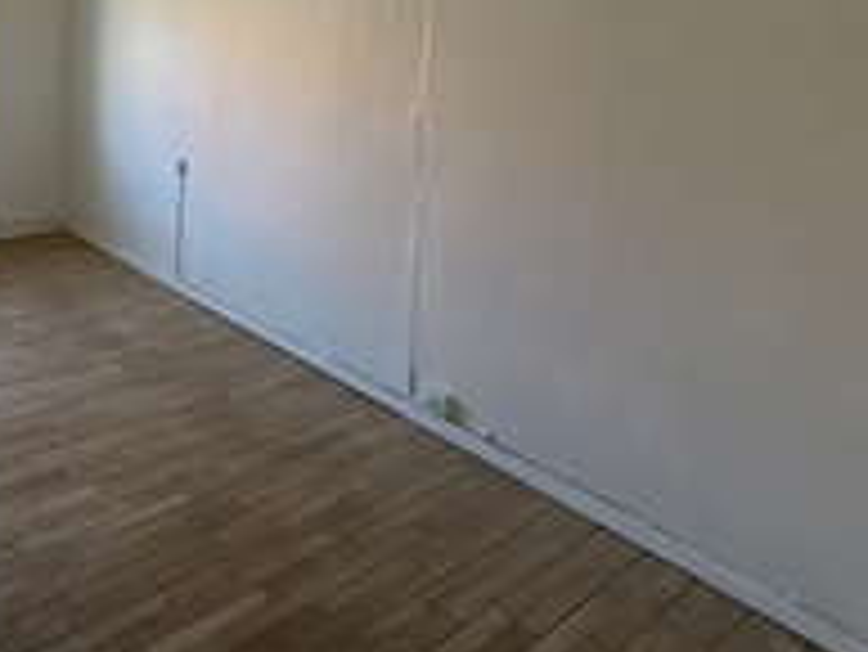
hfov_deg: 55.1
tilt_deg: -3.7
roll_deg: -1.5
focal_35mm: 27
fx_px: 677
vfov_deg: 46.8
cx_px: 61
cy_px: 76
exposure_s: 1/100
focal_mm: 2.22
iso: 64
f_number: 2.2
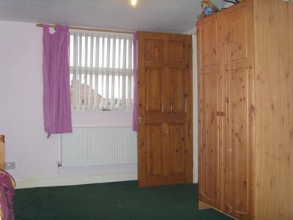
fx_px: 262
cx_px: 146
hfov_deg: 58.4
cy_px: 110
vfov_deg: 45.4
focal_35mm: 31
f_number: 3.5
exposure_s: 1/30
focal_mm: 6.3
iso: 200
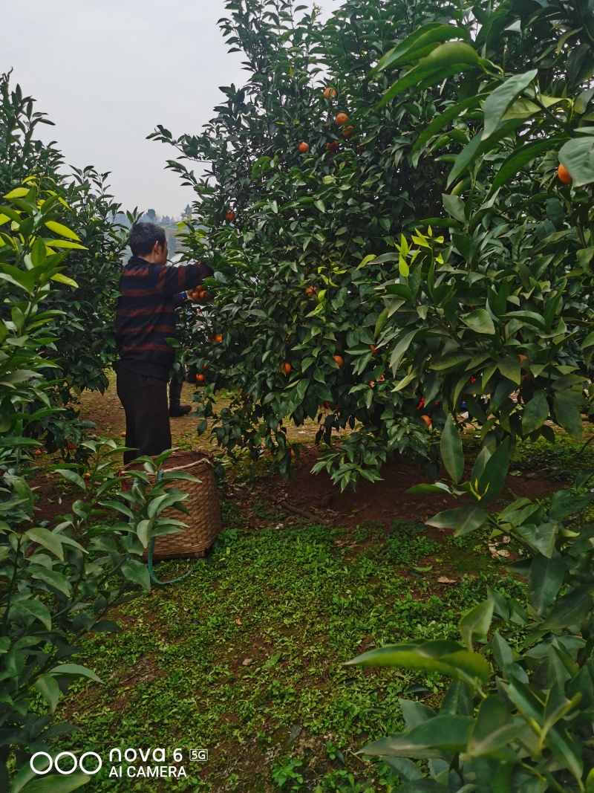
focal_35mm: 27
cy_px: 396
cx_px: 297
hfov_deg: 51.3
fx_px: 618
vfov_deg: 65.3
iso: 50
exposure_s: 1/808
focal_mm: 5.58
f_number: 1.8
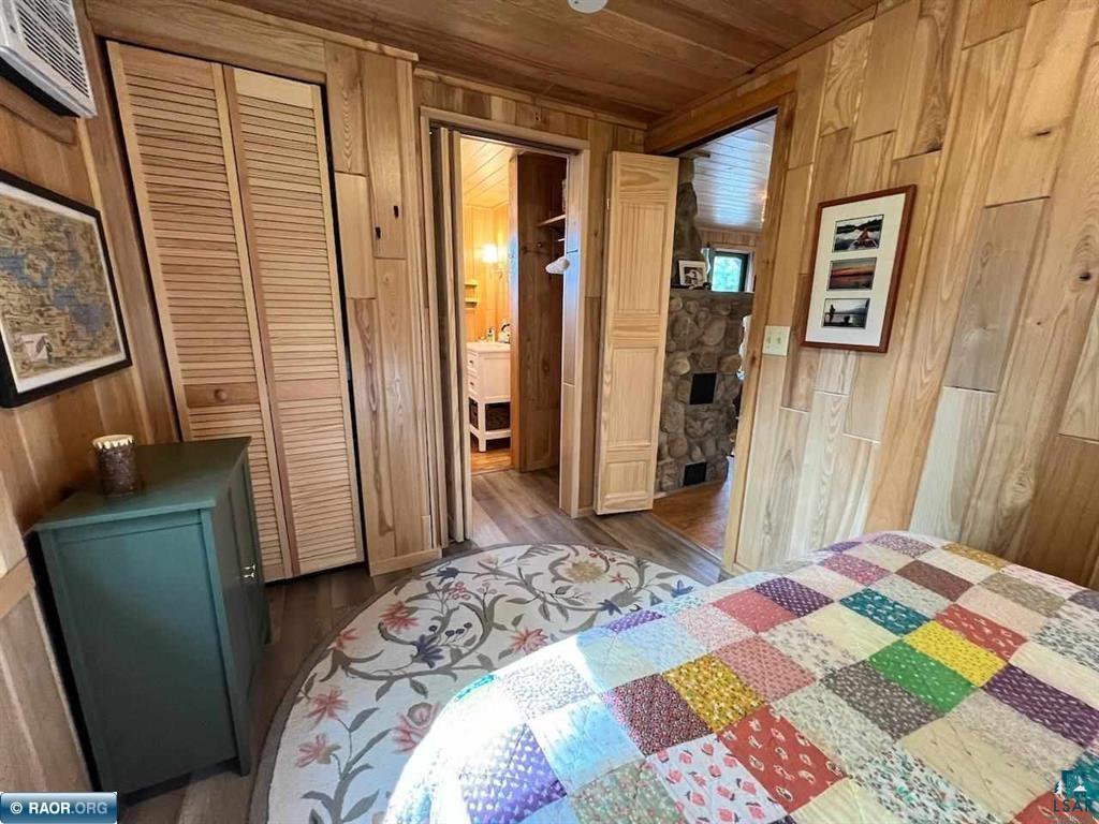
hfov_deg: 106.2
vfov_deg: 89.9
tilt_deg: -14.2
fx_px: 413
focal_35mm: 13
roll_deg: -0.5
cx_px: 550
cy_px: 412
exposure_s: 1/60
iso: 500
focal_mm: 1.57
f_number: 1.8
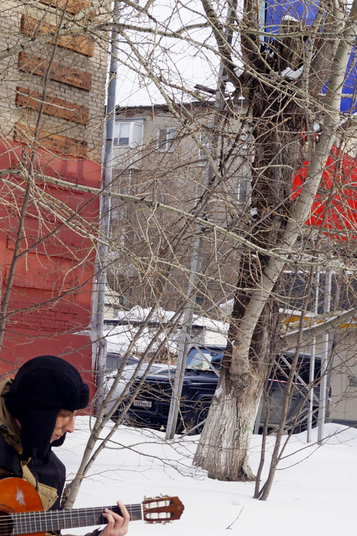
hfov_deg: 13.3
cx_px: 101
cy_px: 371
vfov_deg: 19.7
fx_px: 1533
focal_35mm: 103
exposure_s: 1/200
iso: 100
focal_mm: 28
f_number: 11
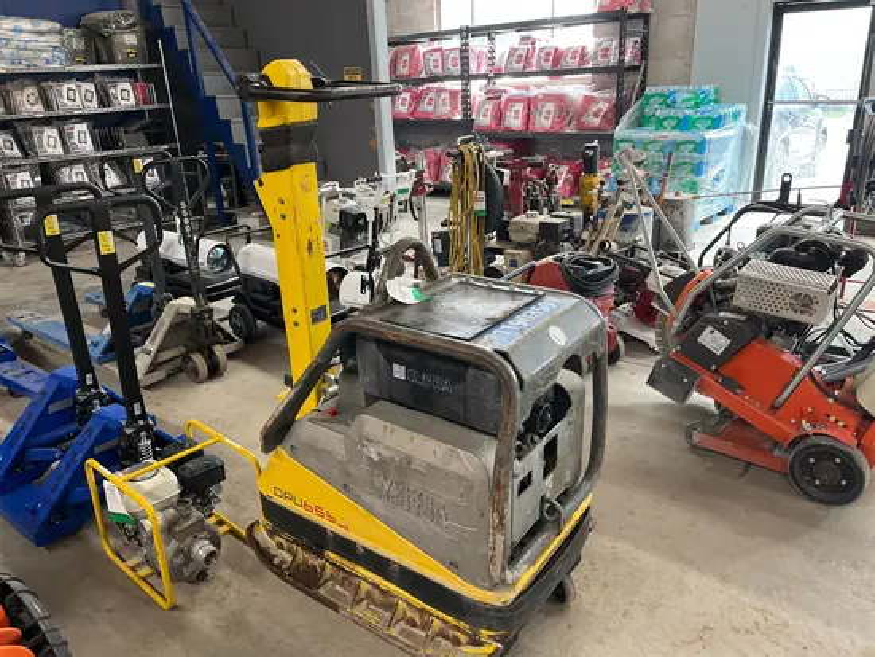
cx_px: 438
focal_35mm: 26
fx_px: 657
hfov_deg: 67.3
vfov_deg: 53.1
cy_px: 328
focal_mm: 5.1
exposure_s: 1/60
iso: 250
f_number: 1.6
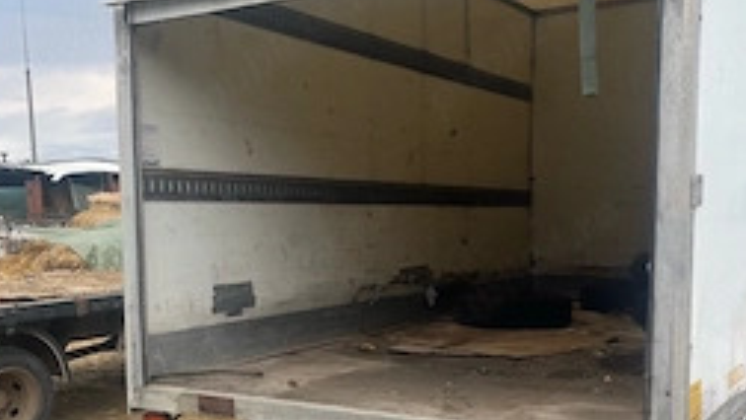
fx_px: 891
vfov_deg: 26.3
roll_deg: +2.6
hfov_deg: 45.4
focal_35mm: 45
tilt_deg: -6.0
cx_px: 352
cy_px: 308
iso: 50
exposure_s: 1/864
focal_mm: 5.1
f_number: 1.6
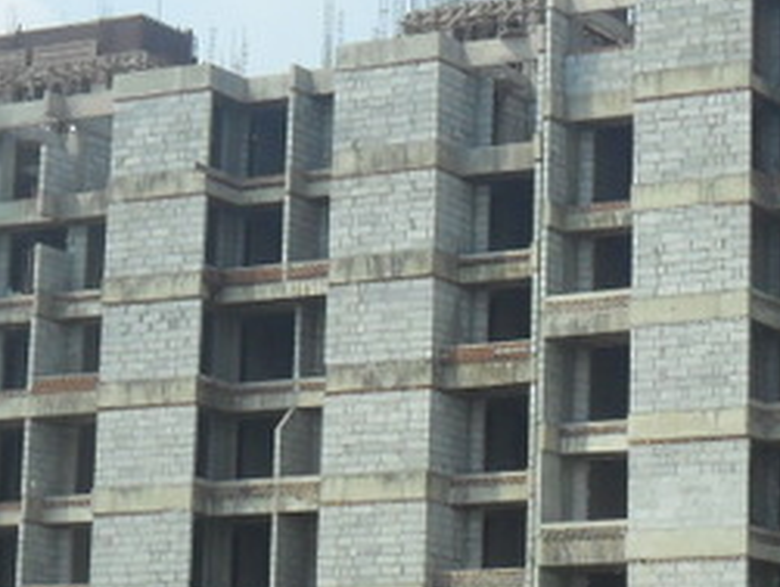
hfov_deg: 14.0
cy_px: 270
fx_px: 3159
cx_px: 590
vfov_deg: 10.6
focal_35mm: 140
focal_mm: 7.8
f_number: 4.5
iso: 100
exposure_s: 1/750
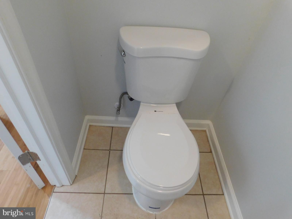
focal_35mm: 23
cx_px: 146
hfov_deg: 73.9
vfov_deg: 58.9
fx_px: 194
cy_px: 110
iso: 400
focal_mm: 4
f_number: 3
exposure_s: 1/30
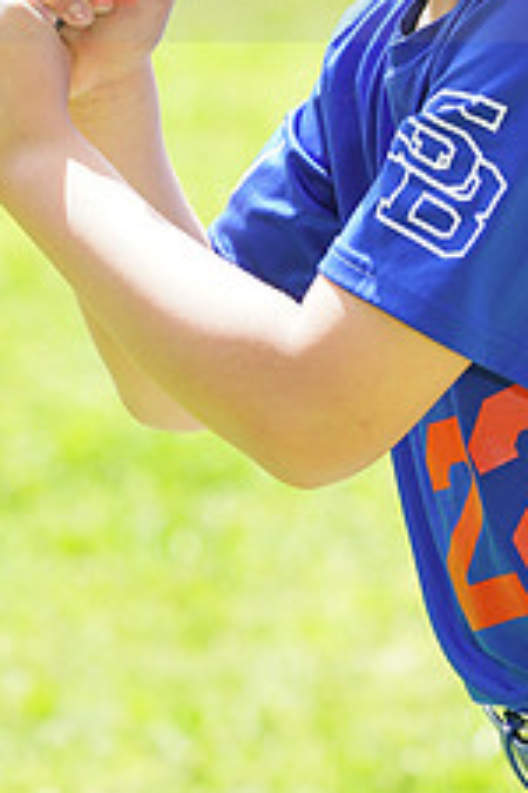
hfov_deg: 2.6
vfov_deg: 3.8
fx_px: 11857
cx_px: 465
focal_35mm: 539
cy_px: -70
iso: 200
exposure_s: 1/200
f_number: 6.3
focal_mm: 209
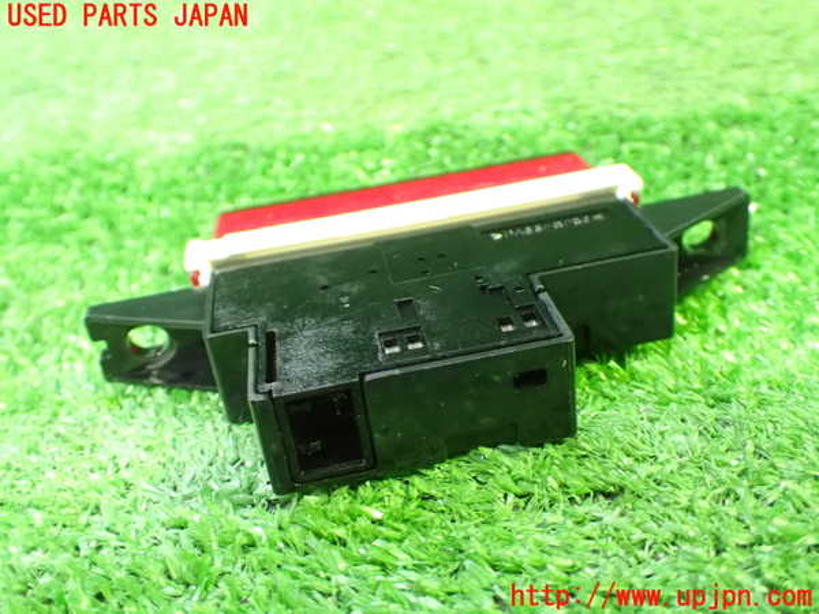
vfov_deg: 39.7
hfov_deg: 51.4
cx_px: 410
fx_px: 852
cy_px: 307
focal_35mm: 36
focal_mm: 6.37
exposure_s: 1/30
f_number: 2.5
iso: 1600
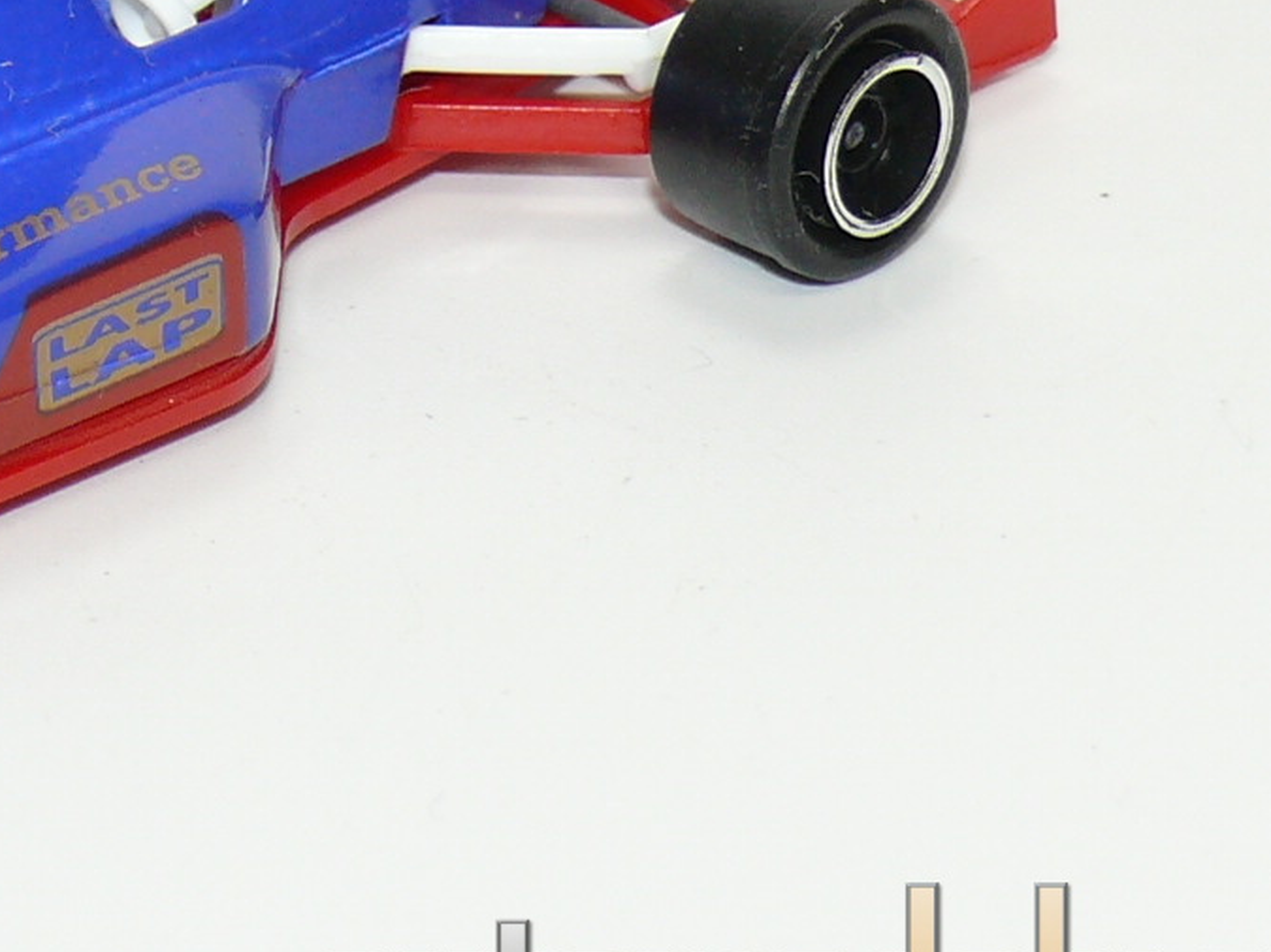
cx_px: -117
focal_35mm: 249
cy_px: 41
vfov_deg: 6.0
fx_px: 9141
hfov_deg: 7.9
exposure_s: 1/30
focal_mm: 13.7
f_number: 4
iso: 100
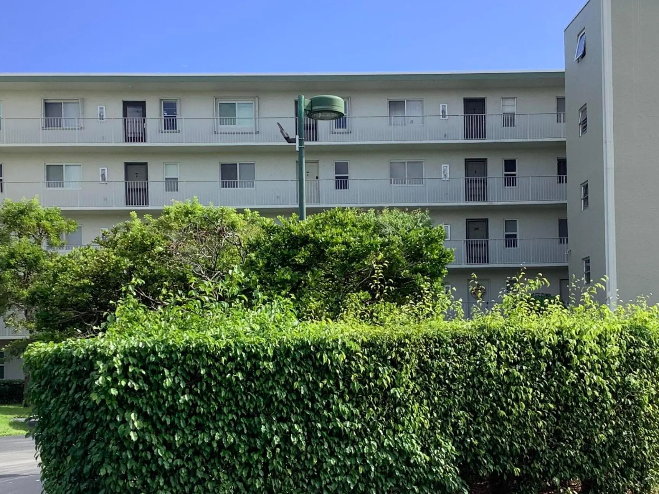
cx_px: 337
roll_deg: +0.8
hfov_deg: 36.8
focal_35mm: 52
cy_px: 338
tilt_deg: +1.6
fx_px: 990
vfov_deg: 27.8
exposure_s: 1/684
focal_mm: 3.3
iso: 25
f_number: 2.4
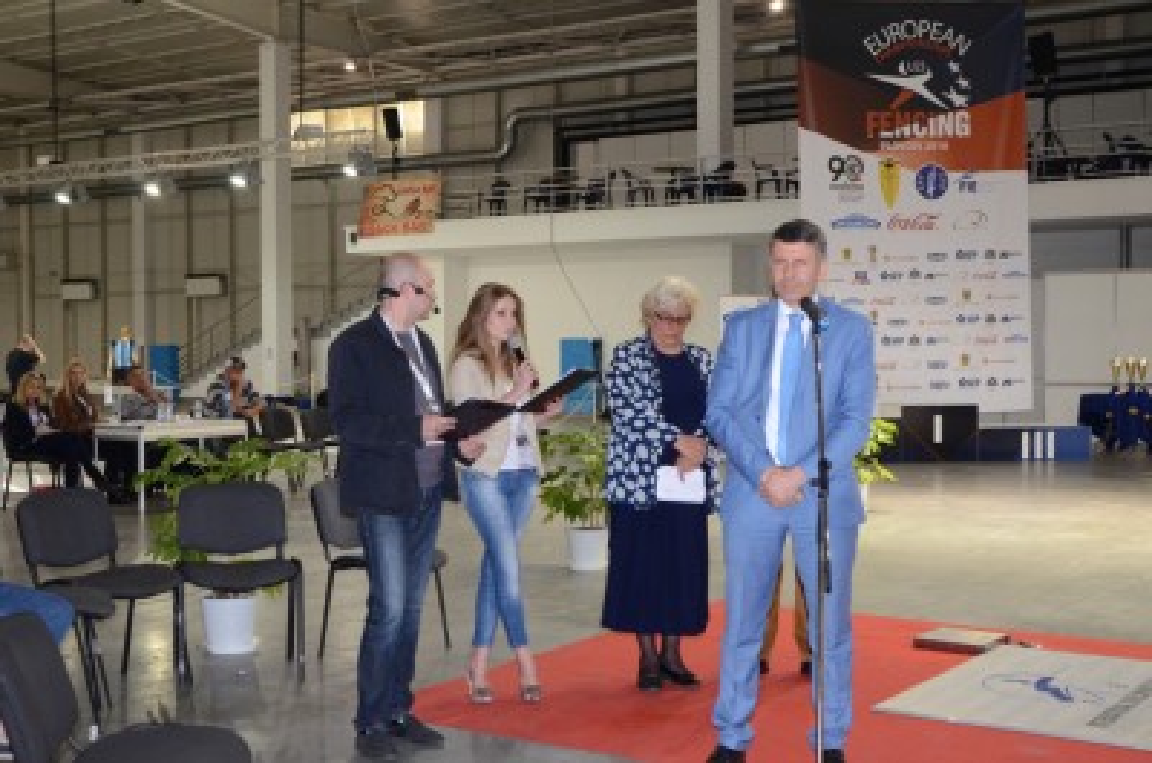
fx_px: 1437
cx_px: 576
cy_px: 382
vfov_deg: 29.7
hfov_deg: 43.7
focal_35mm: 45
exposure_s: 1/60
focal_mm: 30
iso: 1600
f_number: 5.6
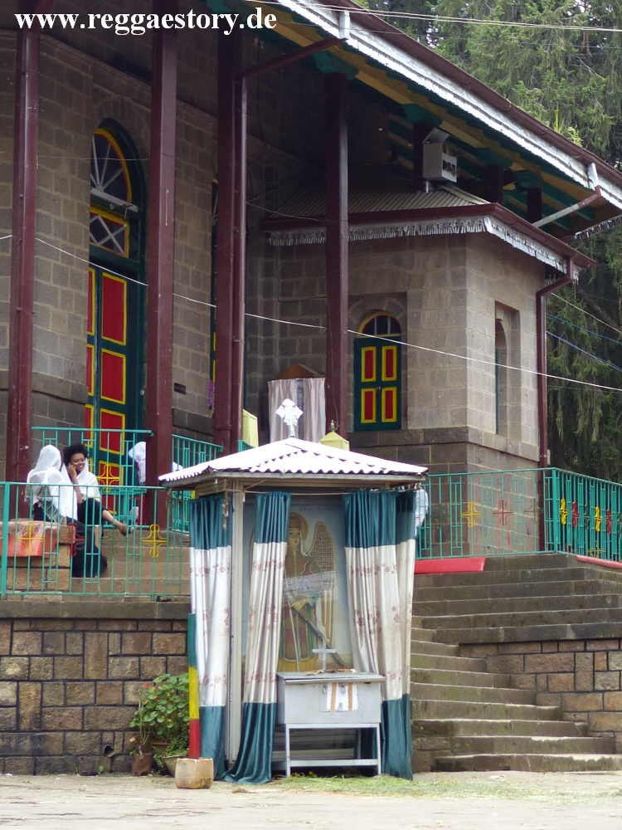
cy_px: 415
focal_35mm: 59
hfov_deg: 24.8
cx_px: 311
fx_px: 1414
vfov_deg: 32.7
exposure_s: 1/125
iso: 100
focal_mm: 10.5
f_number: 3.5
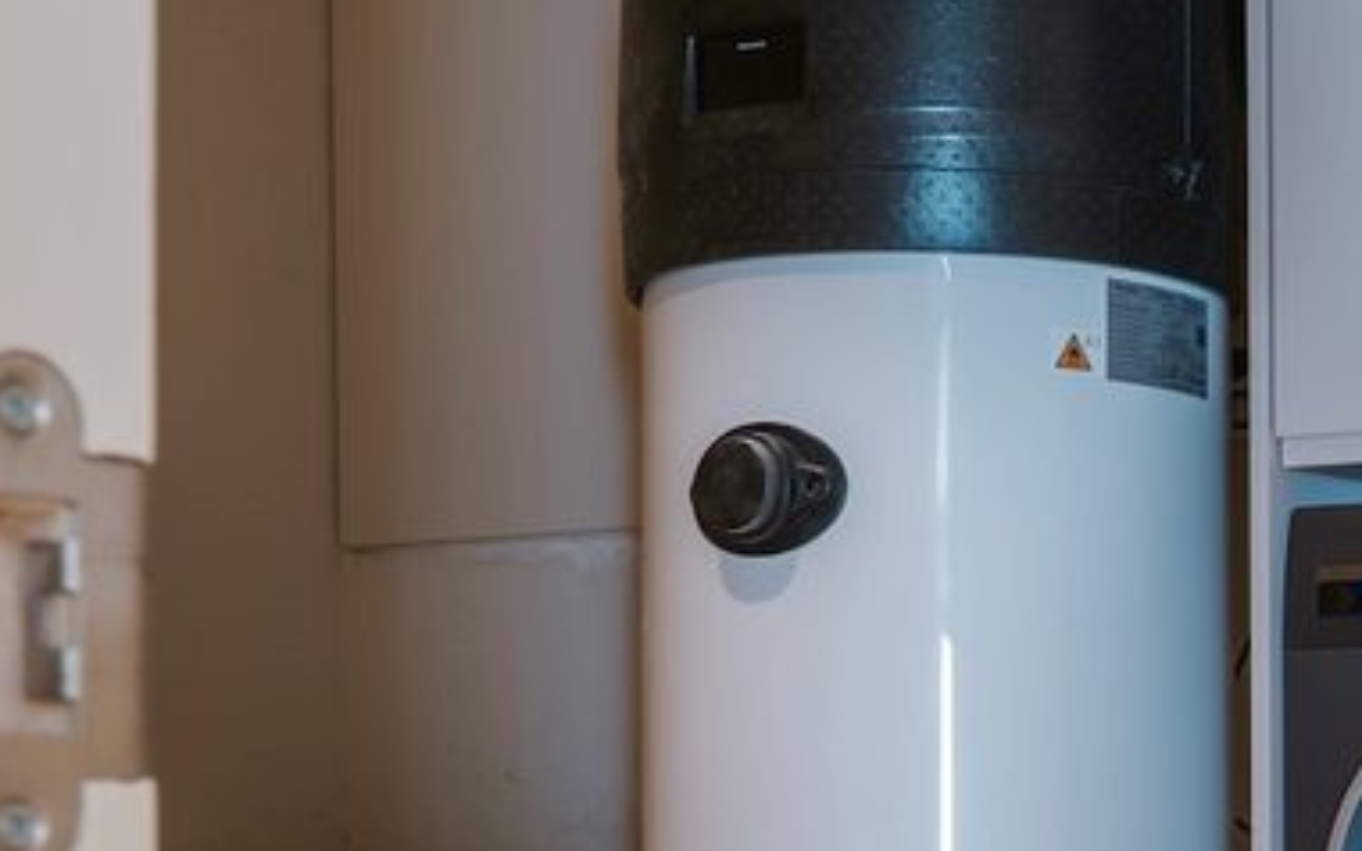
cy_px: 821
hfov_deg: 21.8
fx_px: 3340
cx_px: 1505
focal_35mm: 90
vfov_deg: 14.3
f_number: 10
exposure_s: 1.3
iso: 64
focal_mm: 21
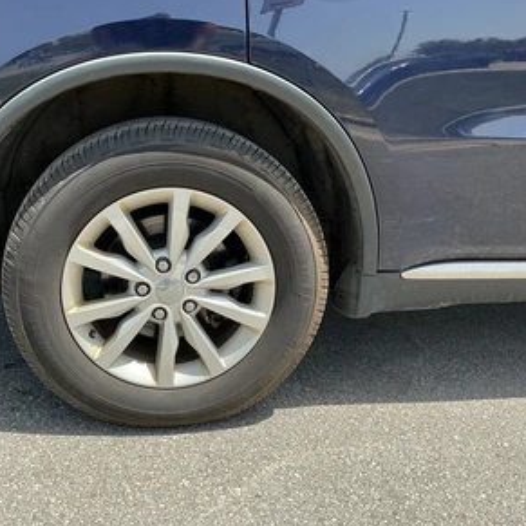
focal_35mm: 34
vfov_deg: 48.4
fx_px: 585
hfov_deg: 47.8
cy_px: 260
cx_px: 183
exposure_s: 1/599
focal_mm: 3
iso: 25
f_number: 1.8
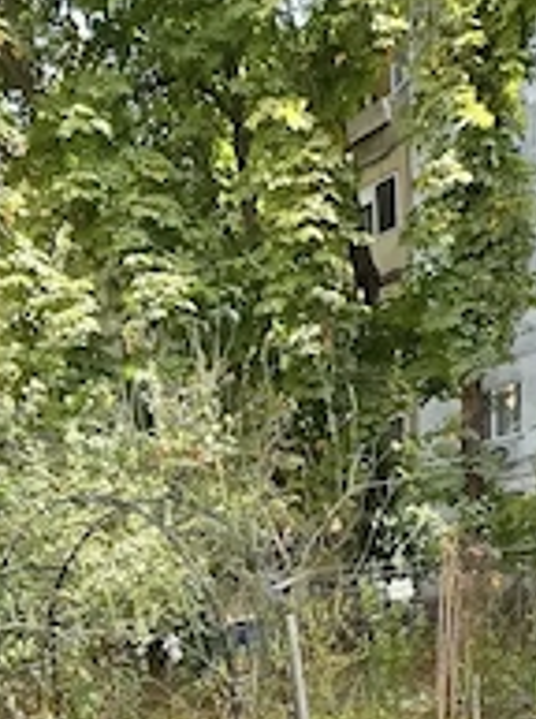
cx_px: 197
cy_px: 738
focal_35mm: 27
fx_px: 559
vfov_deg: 50.9
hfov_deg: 50.6
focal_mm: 2.2
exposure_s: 1/100
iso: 32
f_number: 1.9
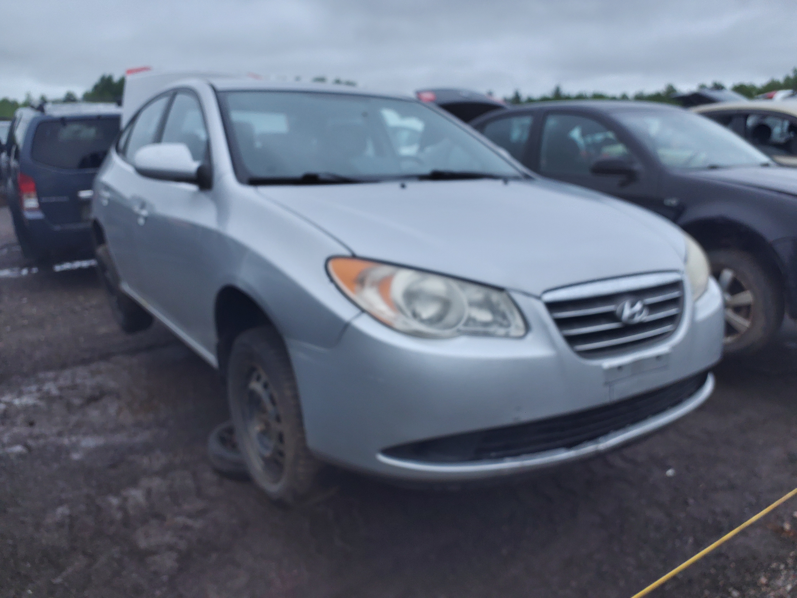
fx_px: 599
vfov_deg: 53.1
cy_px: 299
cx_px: 398
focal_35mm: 26
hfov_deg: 67.3
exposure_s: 1/229
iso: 40
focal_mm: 3.58
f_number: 1.9
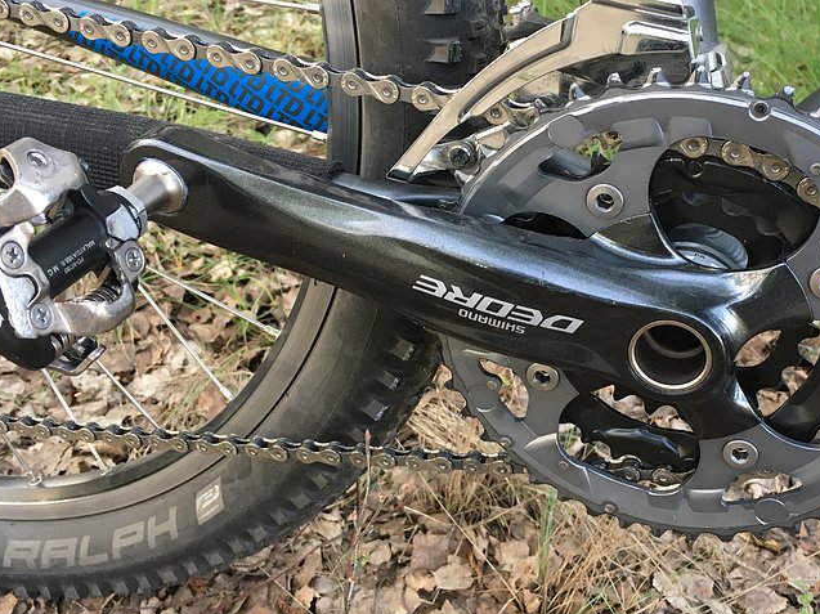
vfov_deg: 35.1
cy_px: 270
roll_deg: -1.4
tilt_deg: -37.6
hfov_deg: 45.6
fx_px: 971
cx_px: 489
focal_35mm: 41
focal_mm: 4.15
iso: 40
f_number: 2.2
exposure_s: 1/33
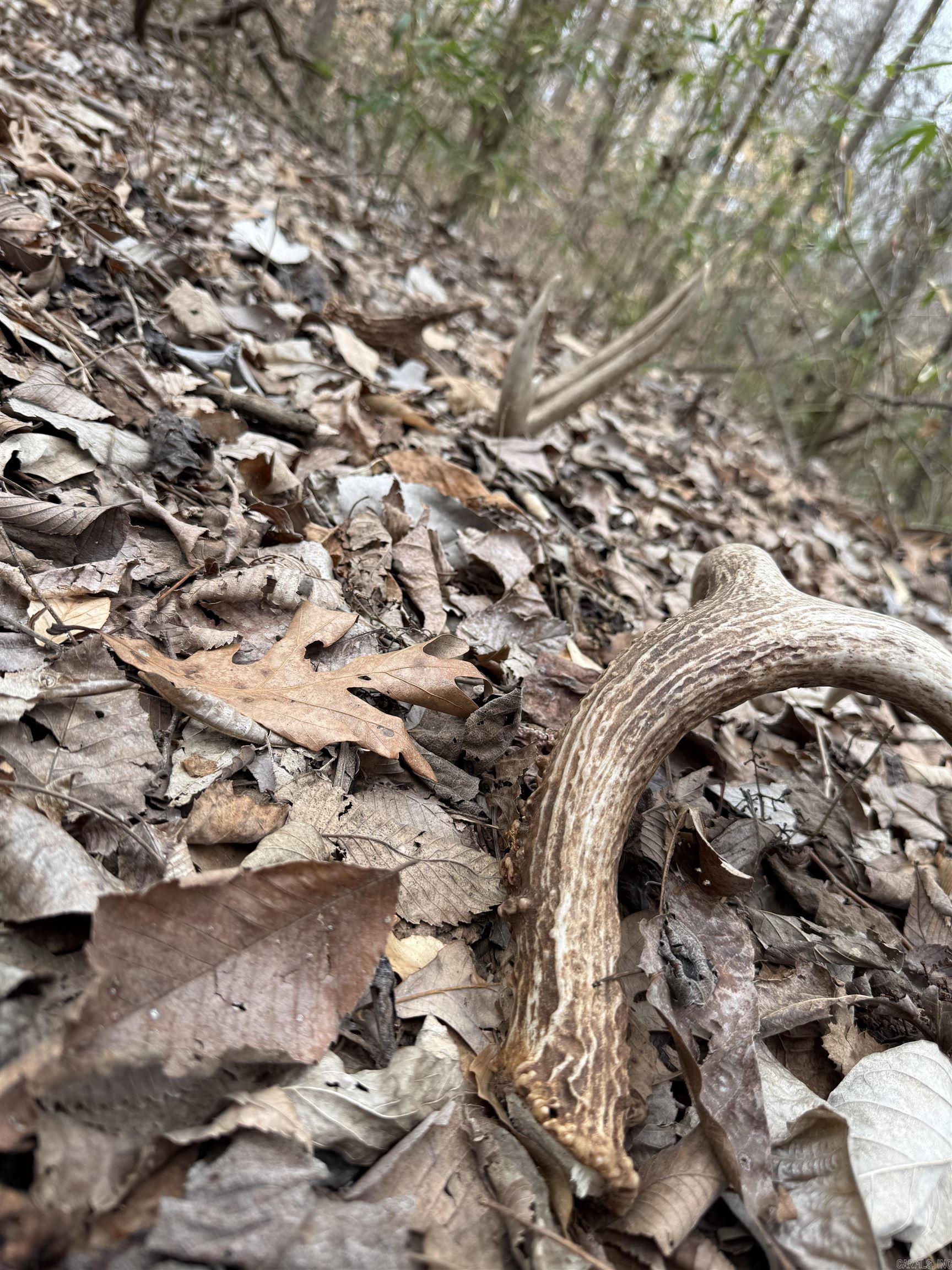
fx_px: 880
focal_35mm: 24
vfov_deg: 71.6
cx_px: 476
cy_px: 635
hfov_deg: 56.8
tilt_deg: -18.2
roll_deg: -27.9
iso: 80
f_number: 1.78
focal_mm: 6.76
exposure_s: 1/517
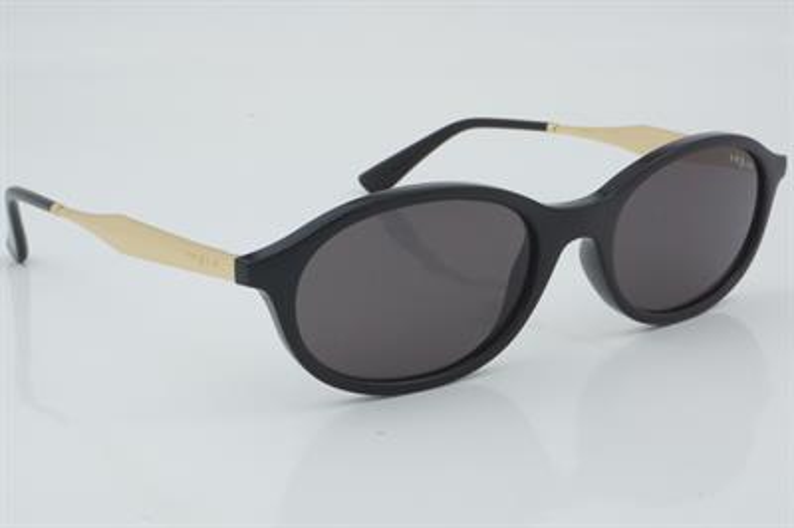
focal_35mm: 75
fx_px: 1653
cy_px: 264
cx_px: 397
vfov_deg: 18.2
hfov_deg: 27.0
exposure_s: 1/3
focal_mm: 50
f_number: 32
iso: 100
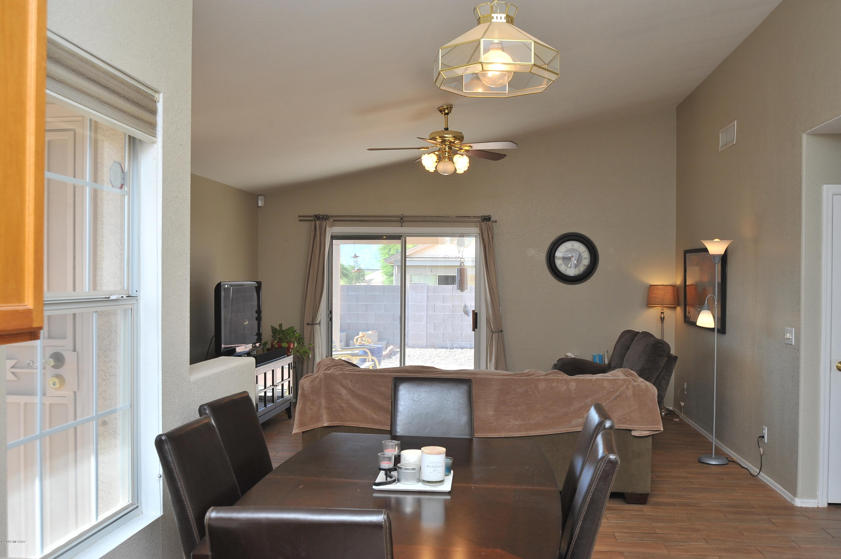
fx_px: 817
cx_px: 420
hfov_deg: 54.5
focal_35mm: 35
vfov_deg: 37.8
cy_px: 280
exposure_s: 1/125
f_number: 9
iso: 640
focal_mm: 35
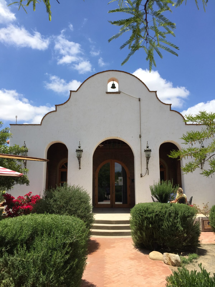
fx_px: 240
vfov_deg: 61.7
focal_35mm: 29
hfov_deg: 48.2
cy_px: 144
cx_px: 108
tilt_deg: +12.3
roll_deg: -0.6
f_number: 2.2
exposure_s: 1/1647
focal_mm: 4.15
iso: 32
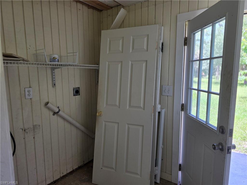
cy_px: 92
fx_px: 164
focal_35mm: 23
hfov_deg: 73.9
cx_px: 124
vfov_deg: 58.9
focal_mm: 6.3
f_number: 1.7
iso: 64
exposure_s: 1/180
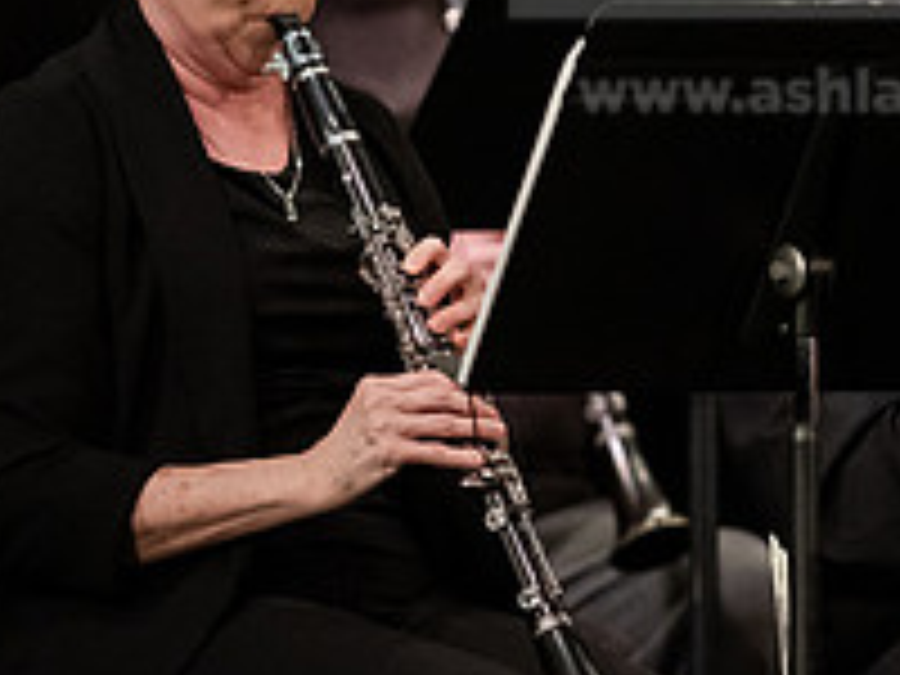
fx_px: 21762
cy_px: 187
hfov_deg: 2.4
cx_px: 374
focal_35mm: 837
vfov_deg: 1.8
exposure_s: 1/250
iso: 5000
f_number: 2.8
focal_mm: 300
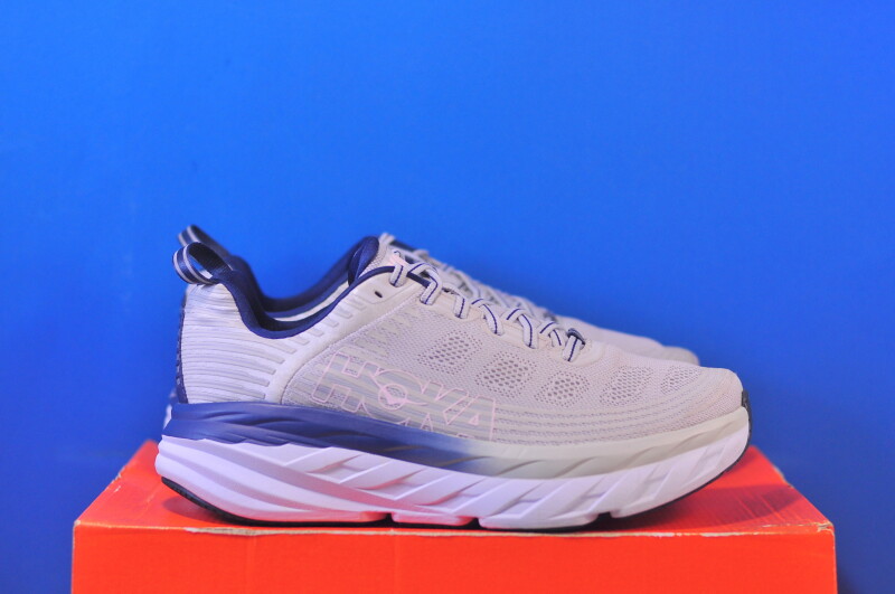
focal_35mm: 75
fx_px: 1862
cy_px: 297
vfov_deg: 18.1
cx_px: 448
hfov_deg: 27.0
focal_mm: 50
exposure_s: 1/320
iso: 250
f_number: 2.5
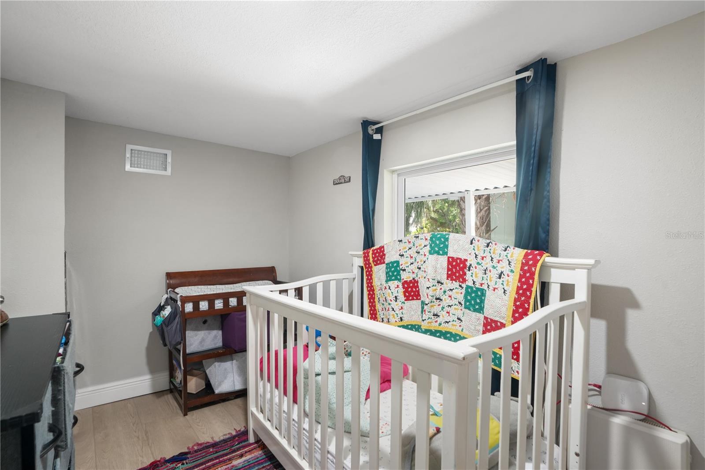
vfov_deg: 73.7
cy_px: 235
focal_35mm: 16
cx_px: 352
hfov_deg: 96.7
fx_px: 313
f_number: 9
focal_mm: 16
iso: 1000
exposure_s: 1
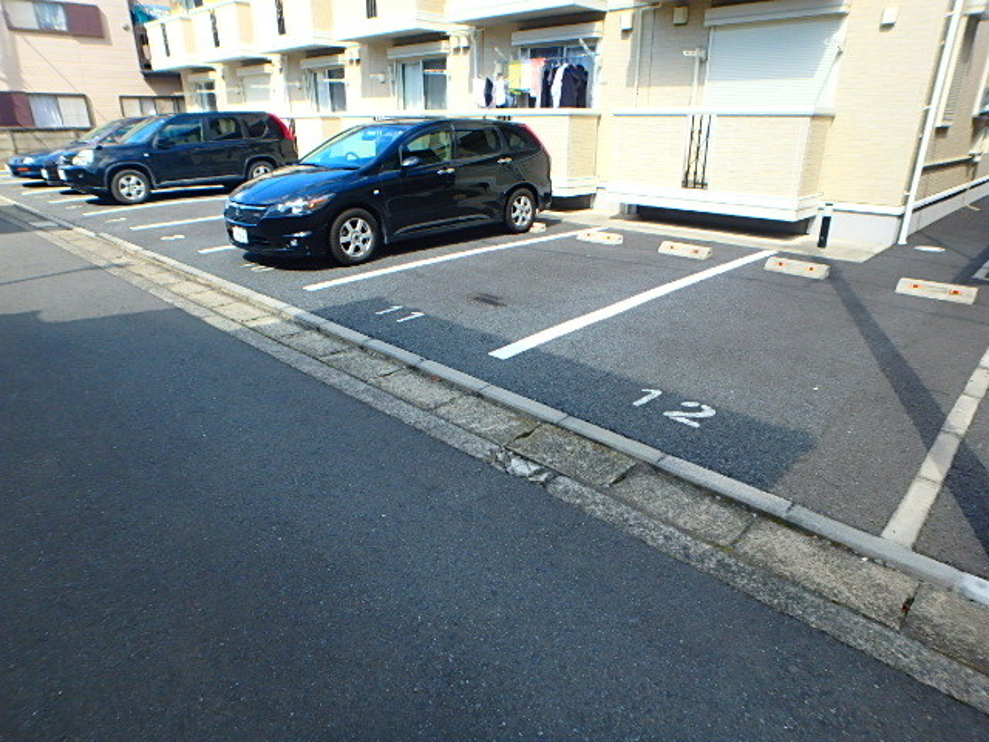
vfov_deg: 63.4
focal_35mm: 21
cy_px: 371
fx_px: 600
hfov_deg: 79.0
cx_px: 494
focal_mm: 3.7
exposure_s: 1/320
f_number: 3.5
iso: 125
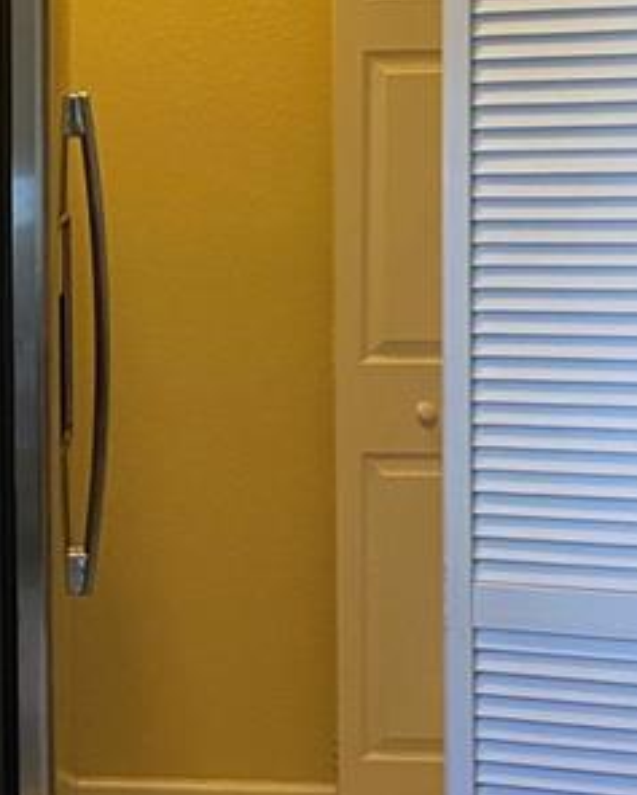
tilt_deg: -2.8
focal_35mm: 103
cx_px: -132
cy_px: 277
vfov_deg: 18.6
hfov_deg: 14.5
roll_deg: +1.5
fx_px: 2426
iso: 160
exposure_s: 1/60
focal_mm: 4.25
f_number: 1.8
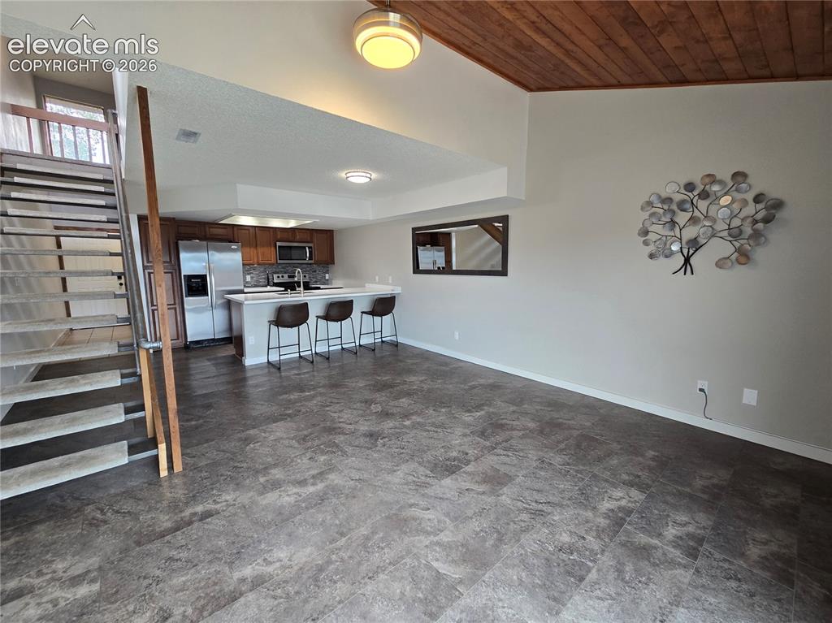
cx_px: 416
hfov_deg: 106.2
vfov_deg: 89.9
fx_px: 312
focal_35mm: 13
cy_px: 312
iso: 125
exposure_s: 1/60
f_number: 2.2
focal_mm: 2.2
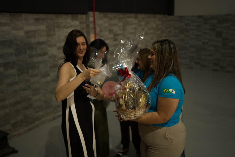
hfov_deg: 54.4
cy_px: 78
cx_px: 118
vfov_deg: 37.9
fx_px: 229
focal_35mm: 35
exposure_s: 1/80
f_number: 1.8
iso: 640
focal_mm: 35
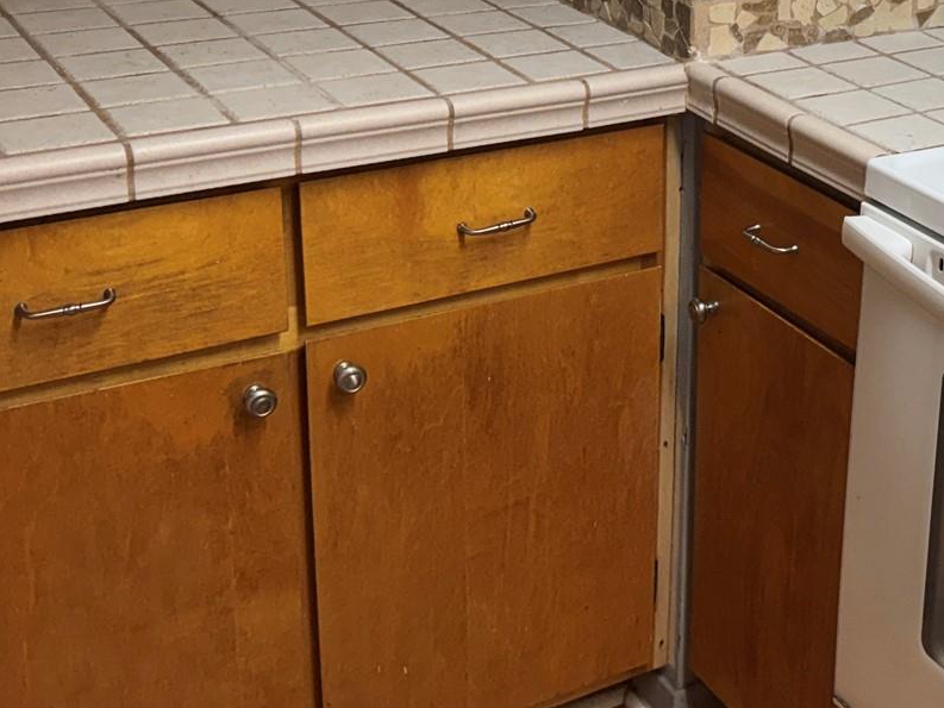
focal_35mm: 62
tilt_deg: -17.0
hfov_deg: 29.1
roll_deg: -4.7
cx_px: 951
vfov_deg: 23.2
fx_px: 1691
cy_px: 111
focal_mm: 6.76
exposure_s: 1/120
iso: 125
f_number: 1.78
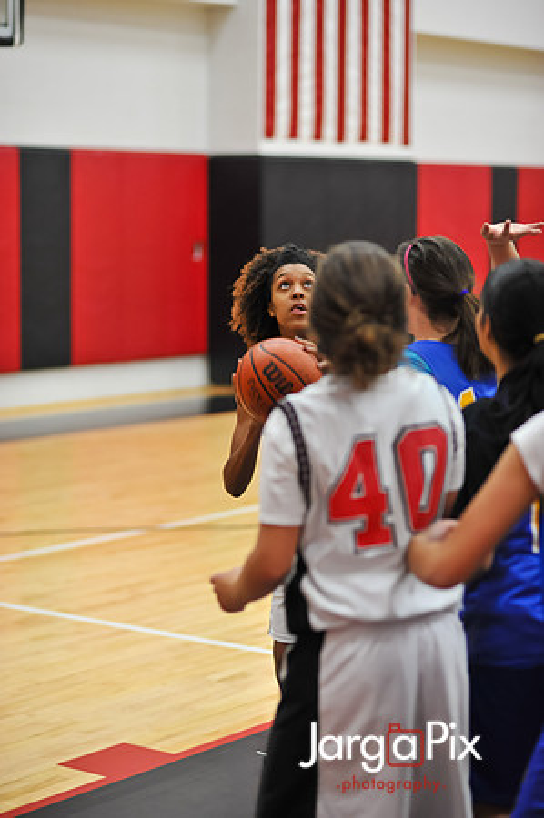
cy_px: 409
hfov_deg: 16.0
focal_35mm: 85
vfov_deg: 23.9
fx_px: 1931
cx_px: 272
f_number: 2.2
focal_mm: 85
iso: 1800
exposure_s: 1/500
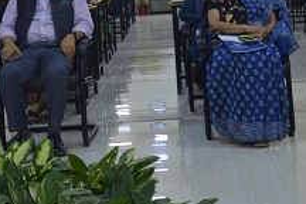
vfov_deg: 13.4
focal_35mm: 100
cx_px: 160
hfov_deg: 20.4
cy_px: -26
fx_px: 850
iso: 400
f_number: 5.6
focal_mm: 24
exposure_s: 1/125
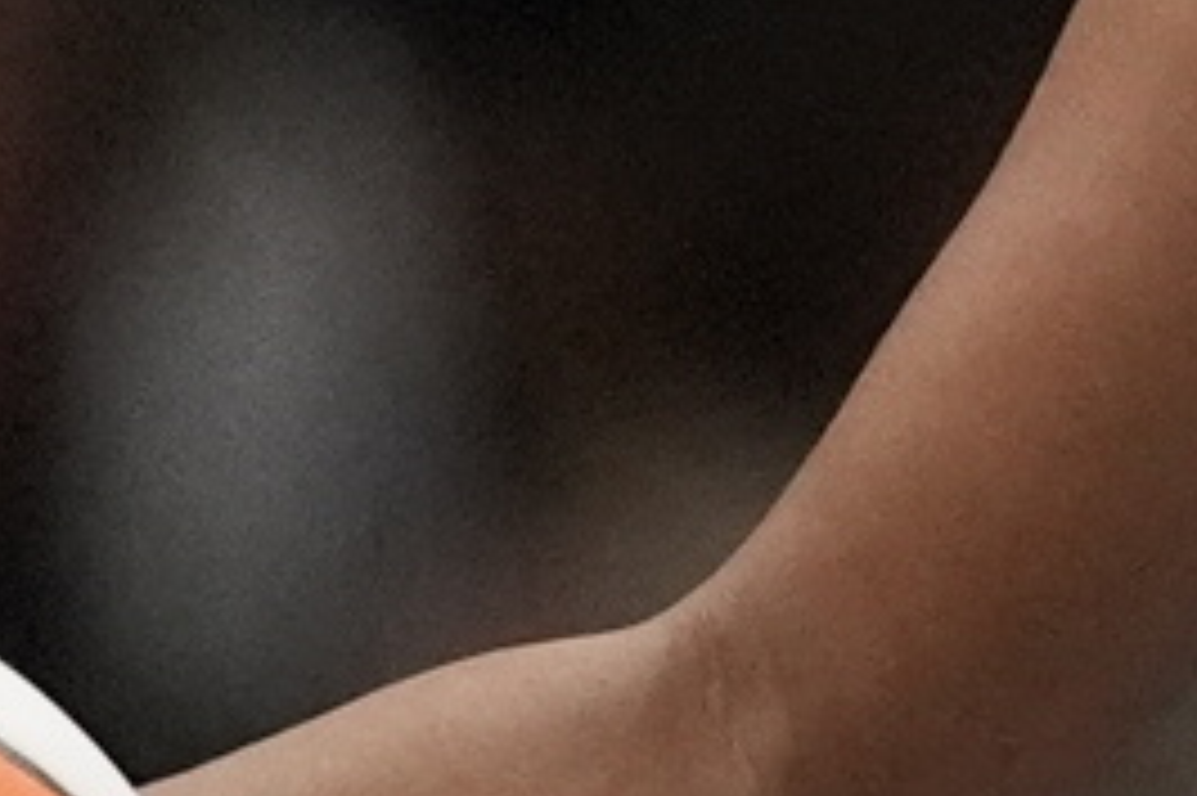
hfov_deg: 0.6
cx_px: 2628
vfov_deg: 0.4
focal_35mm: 3353
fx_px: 111414
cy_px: -607
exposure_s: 1/3200
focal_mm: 300
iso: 5000
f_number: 2.8
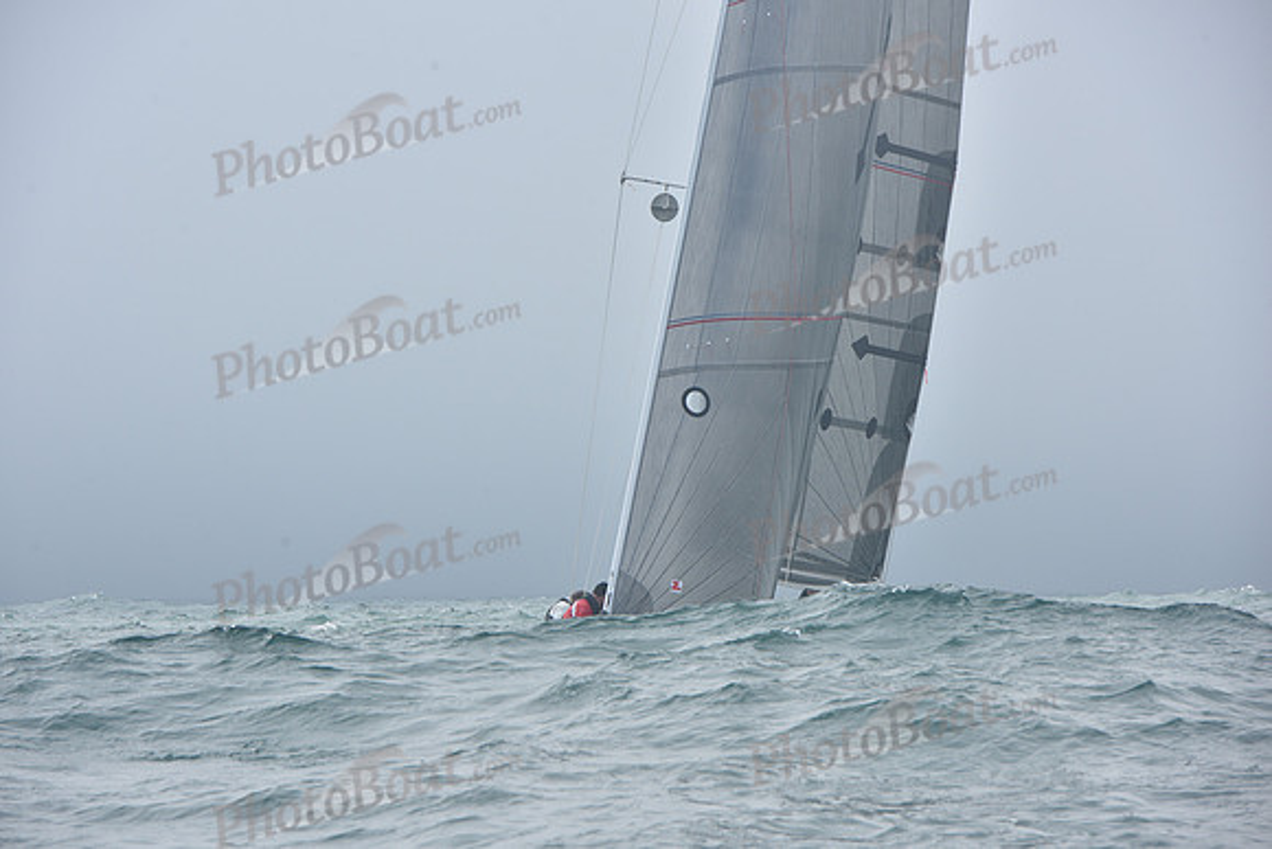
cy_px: 424
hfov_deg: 10.3
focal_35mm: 200
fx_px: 7068
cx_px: 636
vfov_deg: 6.9
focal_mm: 200
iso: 320
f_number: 10
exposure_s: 1/800
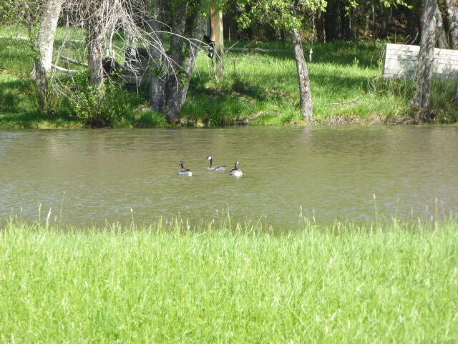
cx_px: 229
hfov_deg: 5.1
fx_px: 5107
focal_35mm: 386
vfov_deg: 3.9
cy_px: 172
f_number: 6
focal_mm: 62.1
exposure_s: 1/100
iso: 100
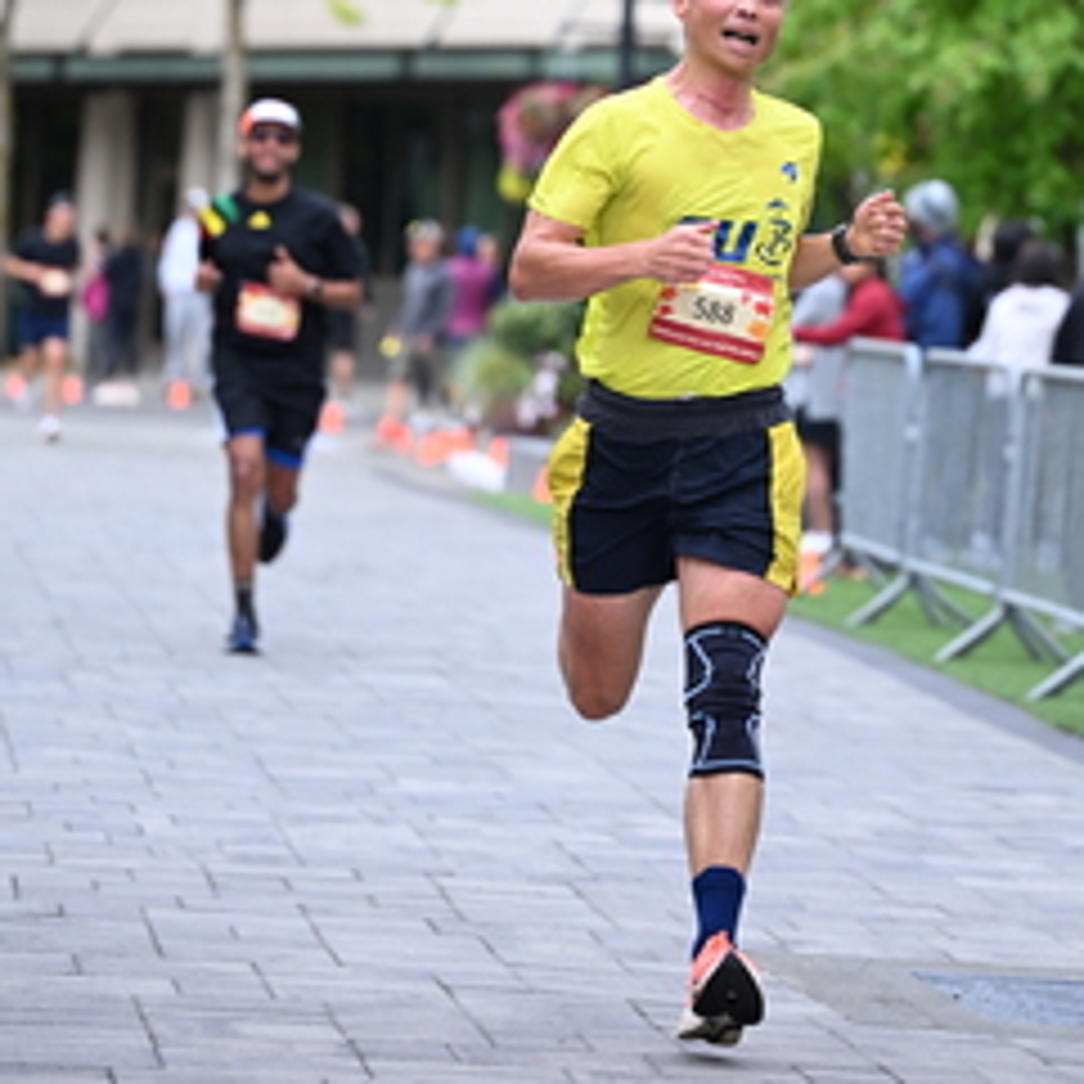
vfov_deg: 8.2
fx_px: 7546
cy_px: 9
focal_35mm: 213
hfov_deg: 8.2
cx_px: 735
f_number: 2.8
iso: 1000
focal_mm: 110
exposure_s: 1/1600
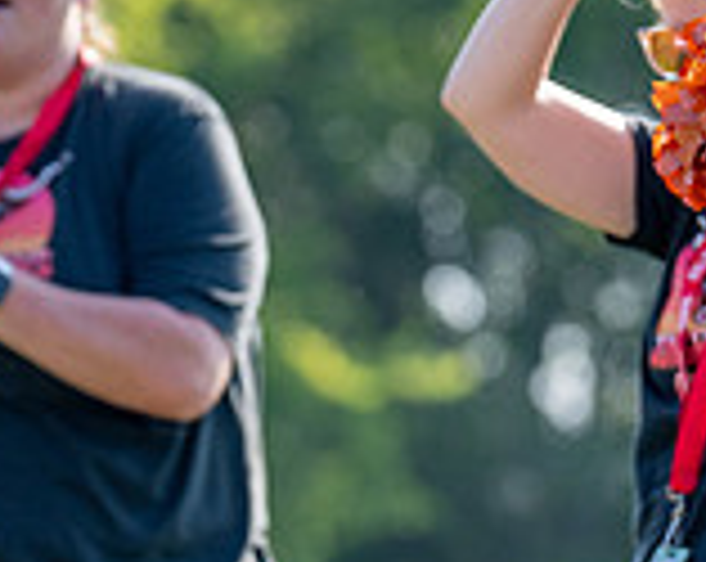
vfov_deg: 2.9
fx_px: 11221
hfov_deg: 3.6
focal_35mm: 538
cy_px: 741
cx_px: -115
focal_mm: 123
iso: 200
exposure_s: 1/1600
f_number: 2.8
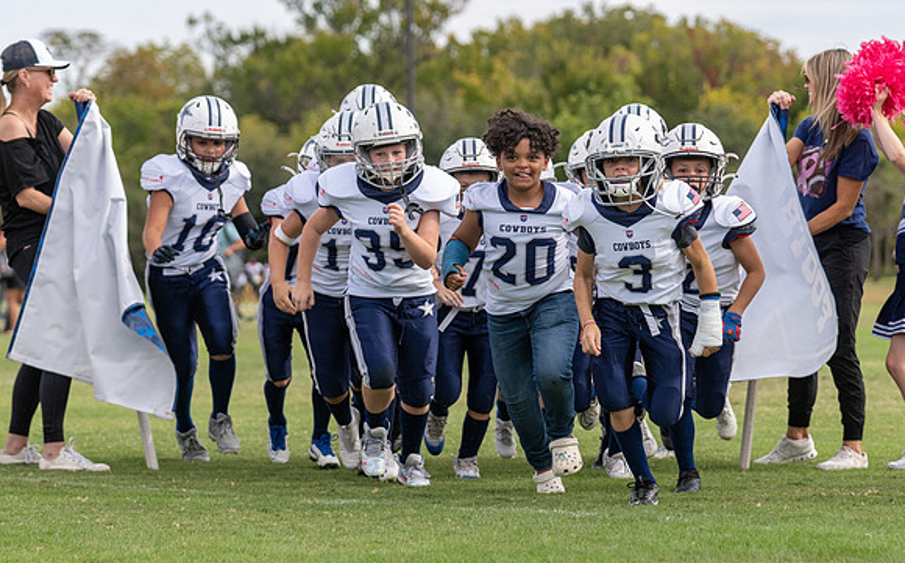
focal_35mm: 161
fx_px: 3974
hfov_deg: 13.0
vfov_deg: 8.1
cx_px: 470
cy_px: 304
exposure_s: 1/1600
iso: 250
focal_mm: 92
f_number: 3.5
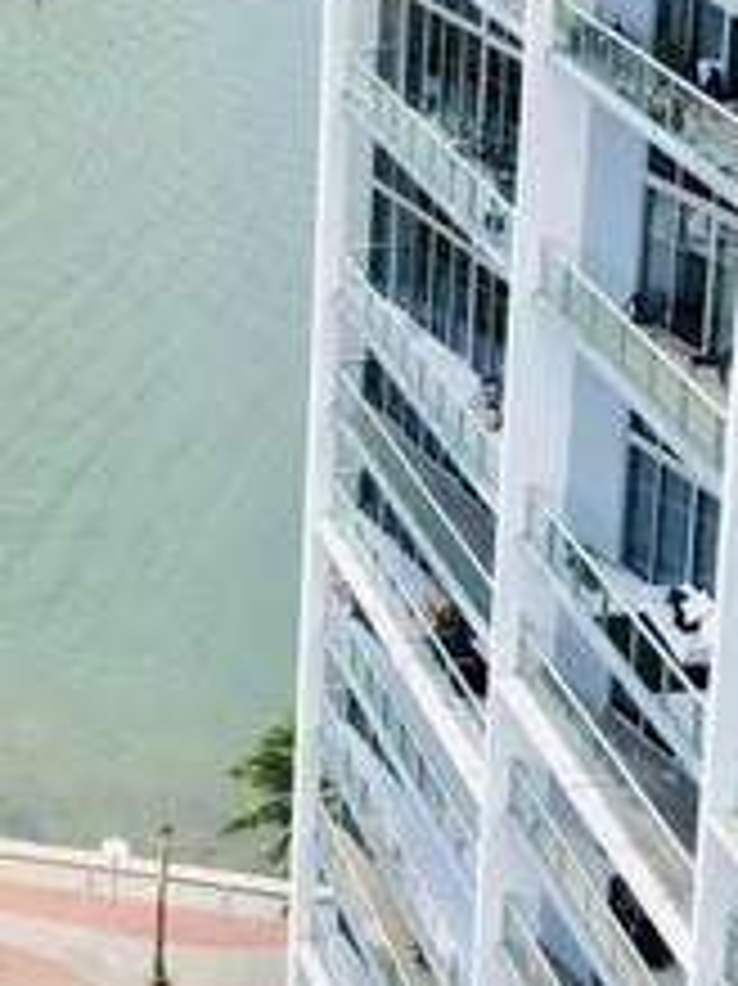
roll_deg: -0.3
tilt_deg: -11.0
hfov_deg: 16.9
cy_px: -212
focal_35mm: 82
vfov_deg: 22.0
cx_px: -216
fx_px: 2333
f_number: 1.8
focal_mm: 3.99
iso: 20
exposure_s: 1/643
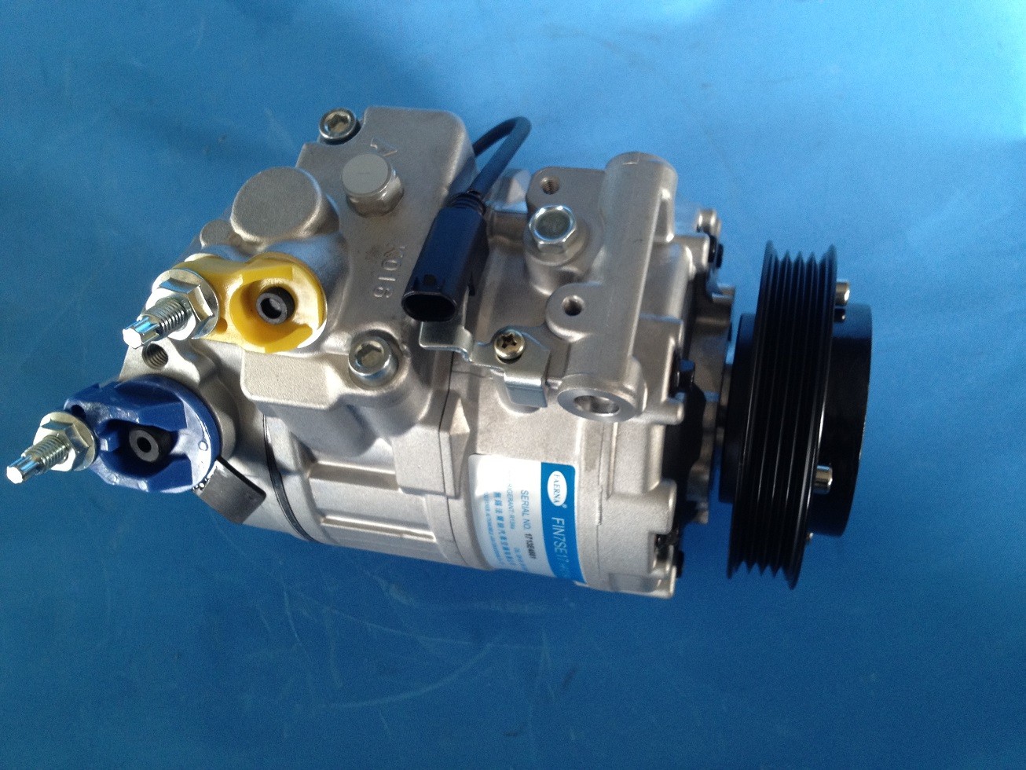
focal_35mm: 35
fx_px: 1038
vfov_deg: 40.7
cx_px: 513
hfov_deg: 52.6
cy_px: 385
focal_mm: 4.28
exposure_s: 1/20
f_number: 2.4
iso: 100
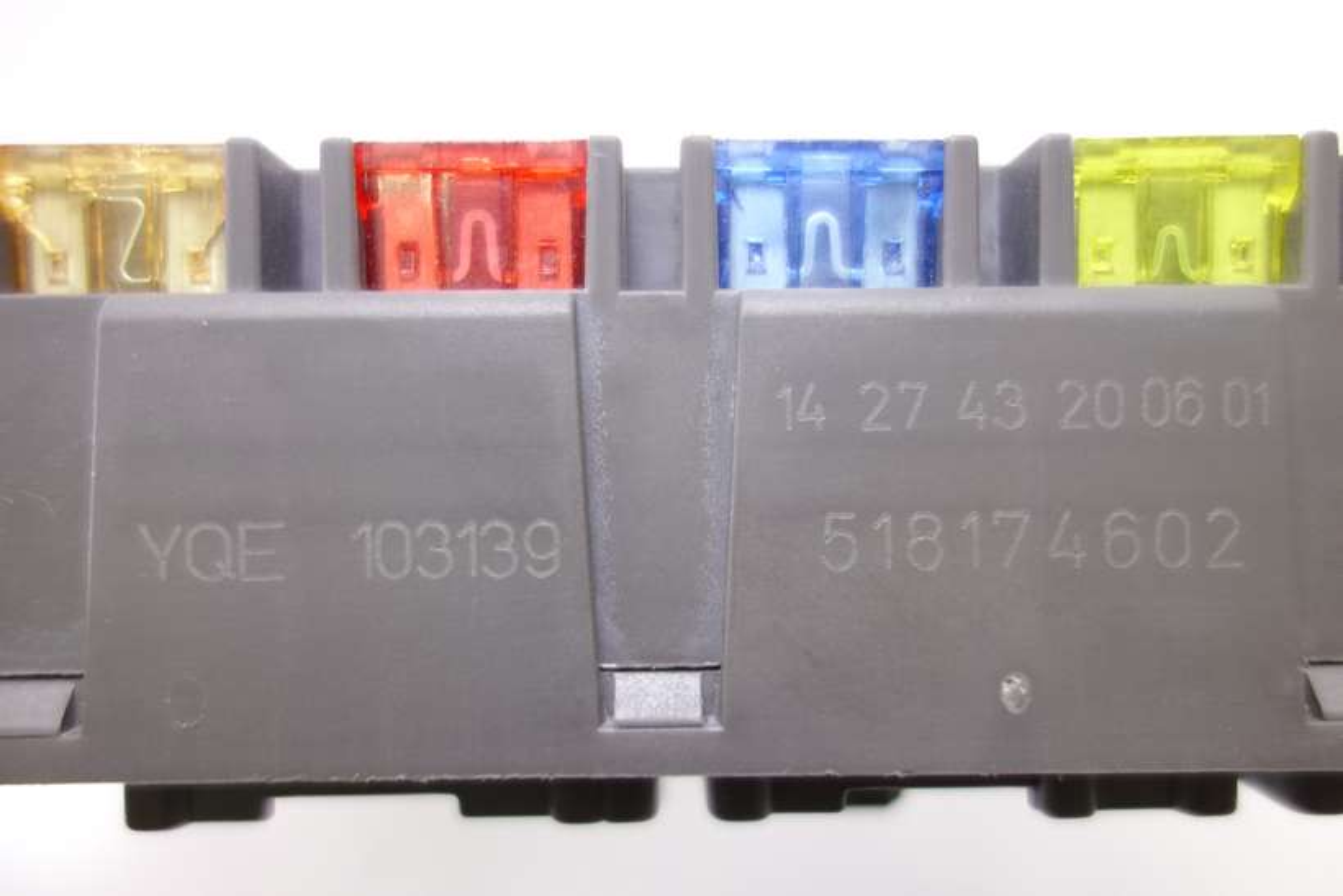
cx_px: 672
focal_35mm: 28
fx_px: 1045
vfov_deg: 46.4
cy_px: 448
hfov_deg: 65.5
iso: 125
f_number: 1.8
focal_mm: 10.4
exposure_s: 1/40
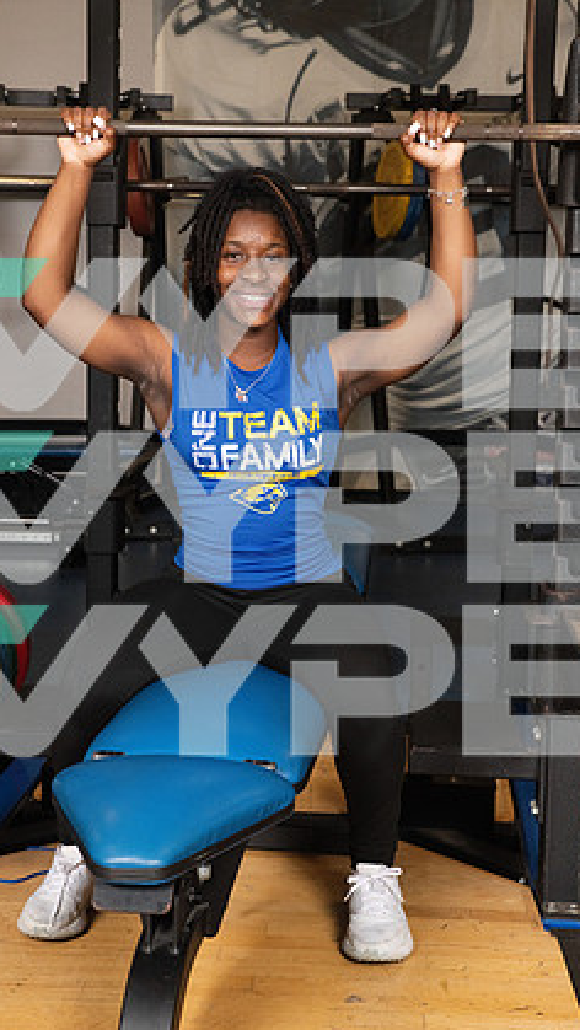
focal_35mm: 63
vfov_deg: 33.3
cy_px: 509
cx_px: 268
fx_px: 1721
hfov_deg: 19.1
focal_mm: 56
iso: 800
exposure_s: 1/250
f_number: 7.1
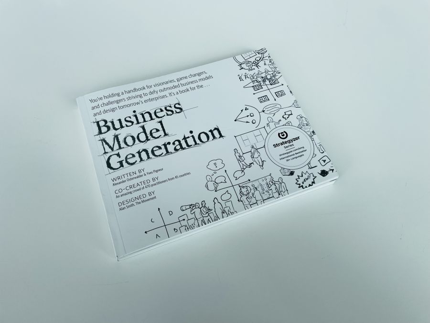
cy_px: 162
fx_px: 323
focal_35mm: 26
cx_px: 215
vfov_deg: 53.1
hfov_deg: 67.3
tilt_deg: -64.4
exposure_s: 1/729
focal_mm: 4.2
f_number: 1.6
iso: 32
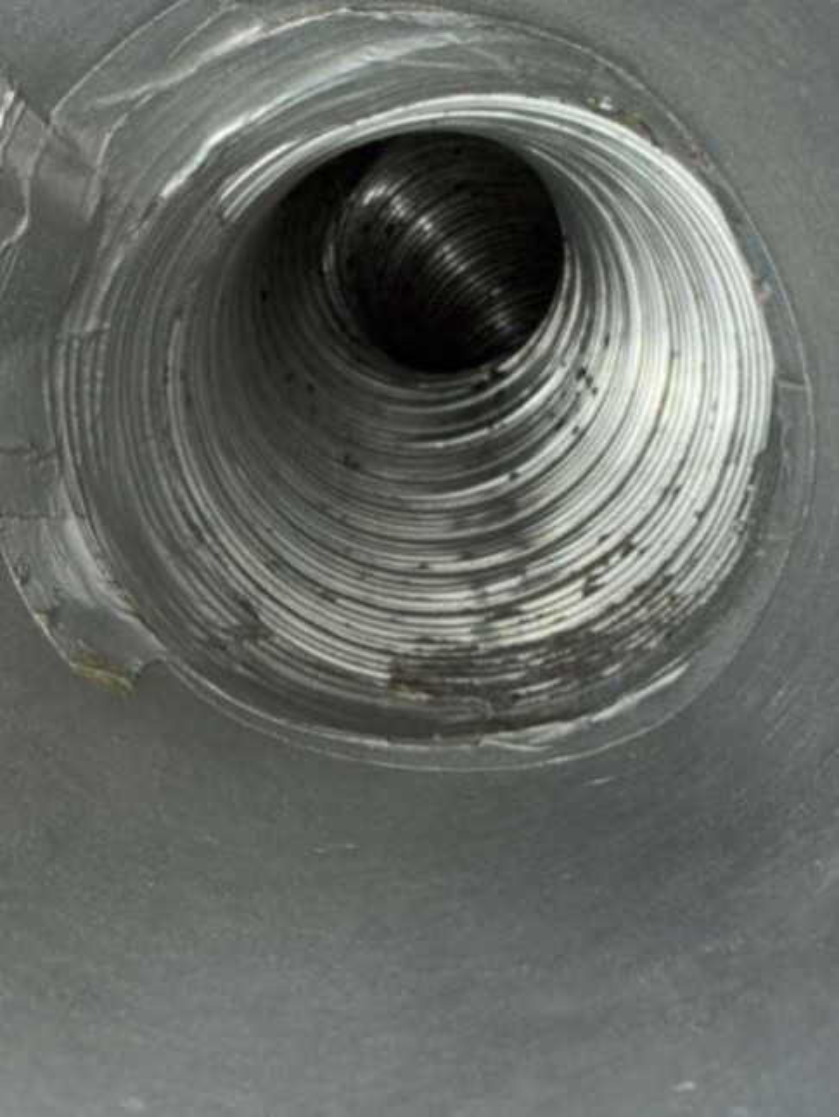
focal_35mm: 26
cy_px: 558
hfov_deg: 53.1
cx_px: 420
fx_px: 840
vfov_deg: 67.3
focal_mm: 4.2
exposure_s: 1/758
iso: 32
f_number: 1.8
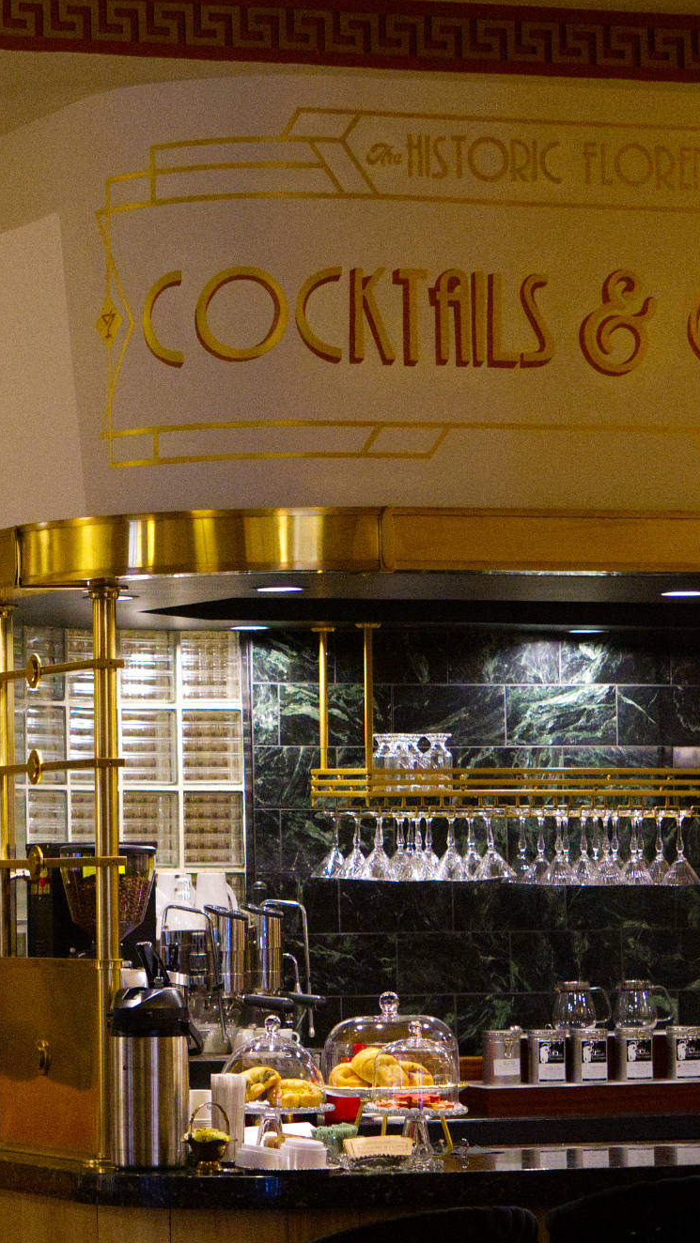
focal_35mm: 133
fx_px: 4388
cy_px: 617
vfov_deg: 16.1
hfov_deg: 9.1
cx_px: 62
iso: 6400
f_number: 4.5
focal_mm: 56
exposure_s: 1/160
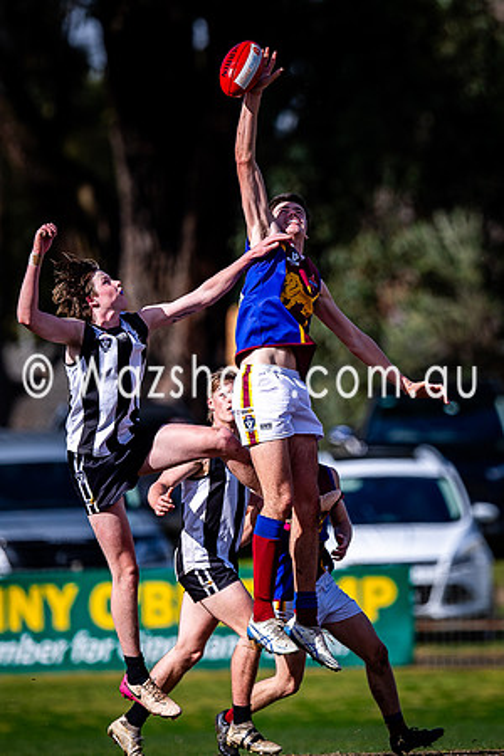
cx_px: 343
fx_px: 18993
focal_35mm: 904
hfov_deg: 1.5
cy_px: 300
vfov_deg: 2.3
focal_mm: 500
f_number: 4
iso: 125
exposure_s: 1/1600
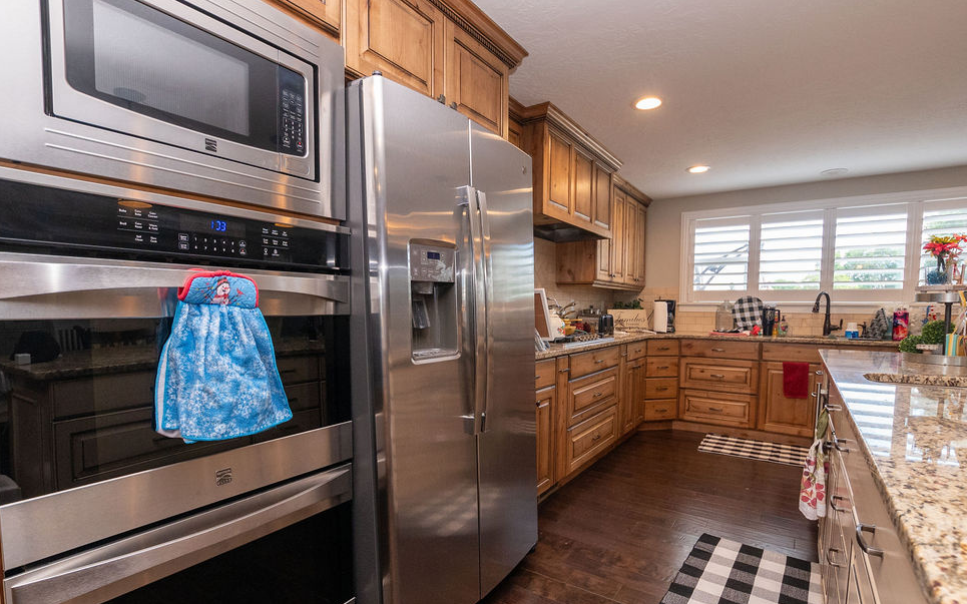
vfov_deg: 67.7
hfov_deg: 94.3
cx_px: 470
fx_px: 448
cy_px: 340
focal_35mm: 17
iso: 1000
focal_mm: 10
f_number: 5
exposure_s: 1/160
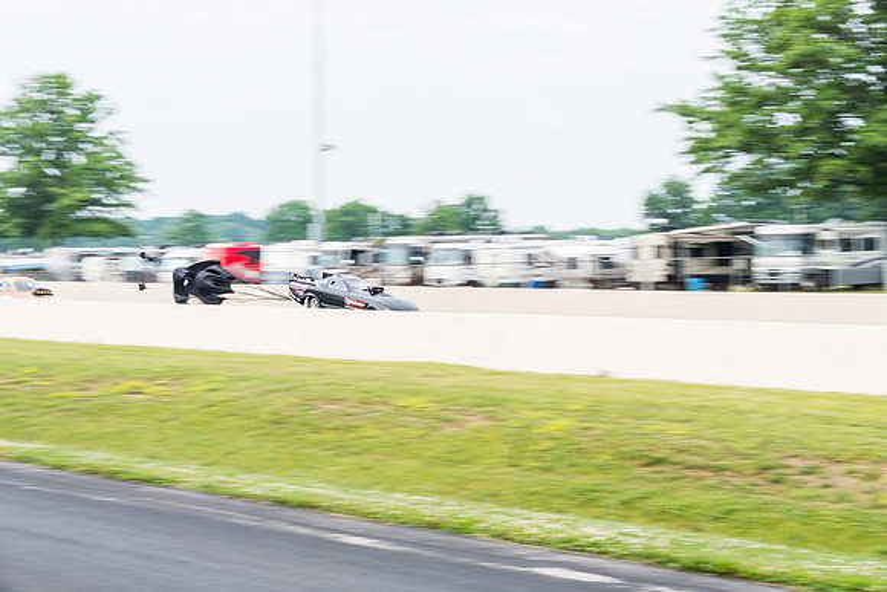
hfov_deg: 27.0
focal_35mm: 75
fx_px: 1848
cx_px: 444
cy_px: 296
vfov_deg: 18.2
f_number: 9
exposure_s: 1/125
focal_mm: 50
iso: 400
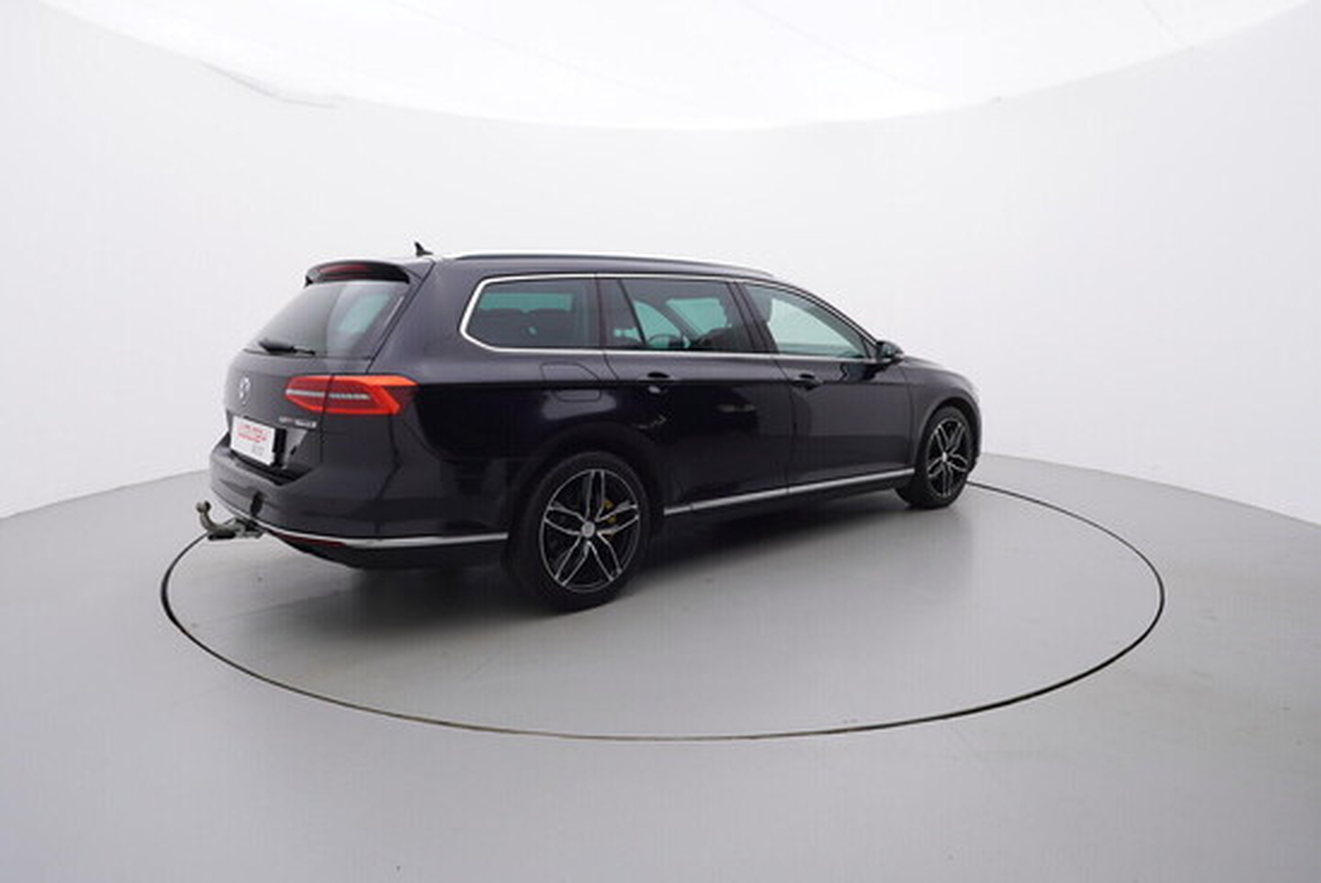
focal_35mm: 22
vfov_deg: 56.2
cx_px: 660
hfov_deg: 77.3
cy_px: 442
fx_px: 826
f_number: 5
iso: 200
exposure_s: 1/80
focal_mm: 15
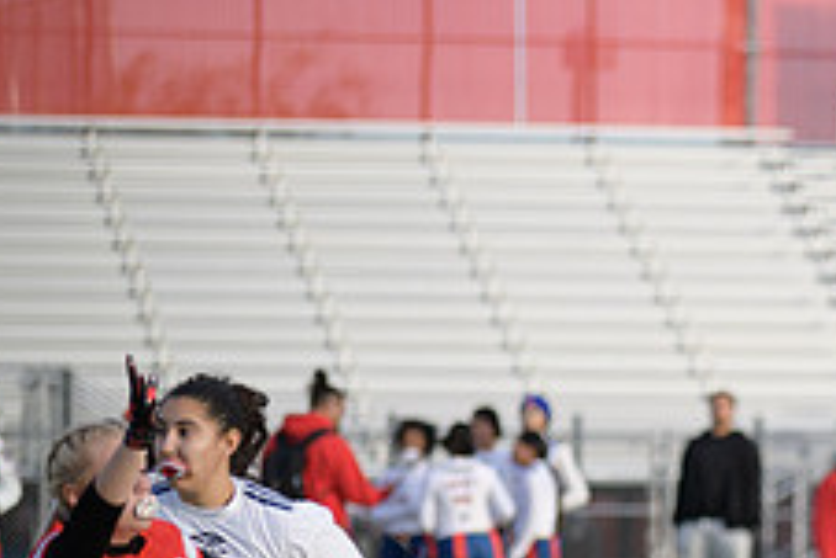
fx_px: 8063
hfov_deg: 5.9
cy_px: 593
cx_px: 1047
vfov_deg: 4.0
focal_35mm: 347
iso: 640
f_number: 2.8
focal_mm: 135
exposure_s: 1/4000
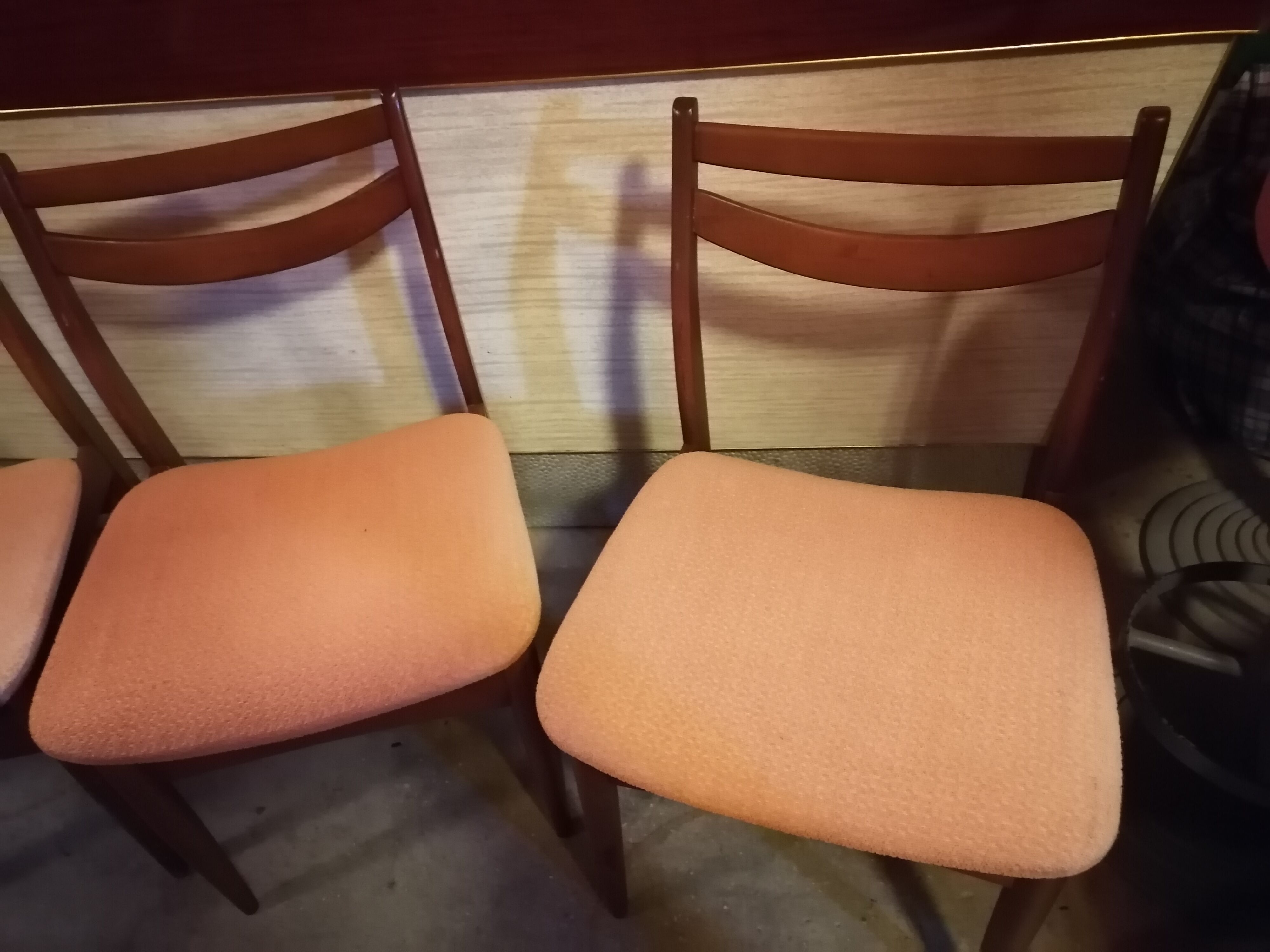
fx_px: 991
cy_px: 476
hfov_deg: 65.3
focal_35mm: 27
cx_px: 635
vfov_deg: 51.4
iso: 2500
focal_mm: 5.3
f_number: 1.8
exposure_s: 1/14.3
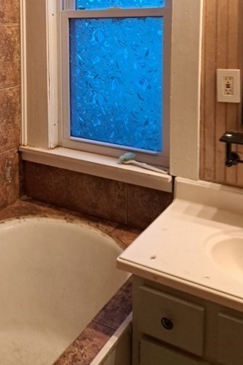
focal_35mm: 43
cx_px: 35
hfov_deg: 30.1
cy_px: 56
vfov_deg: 42.6
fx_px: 436
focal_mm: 5.23
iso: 200
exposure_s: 1/60
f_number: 1.8
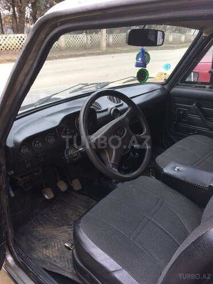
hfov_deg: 48.2
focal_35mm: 29
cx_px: 106
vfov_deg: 61.7
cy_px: 142
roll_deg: -0.7
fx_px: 238
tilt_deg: -27.4
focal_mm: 4.15
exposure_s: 1/100
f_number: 2.2
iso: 40
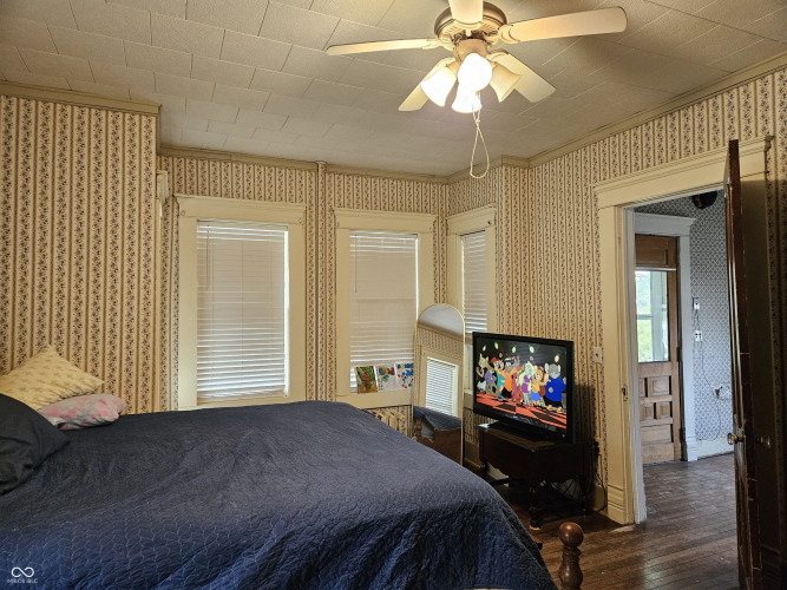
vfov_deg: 58.9
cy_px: 295
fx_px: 523
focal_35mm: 23
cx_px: 394
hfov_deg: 73.9
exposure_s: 1/120
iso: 500
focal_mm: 5.4
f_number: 1.8
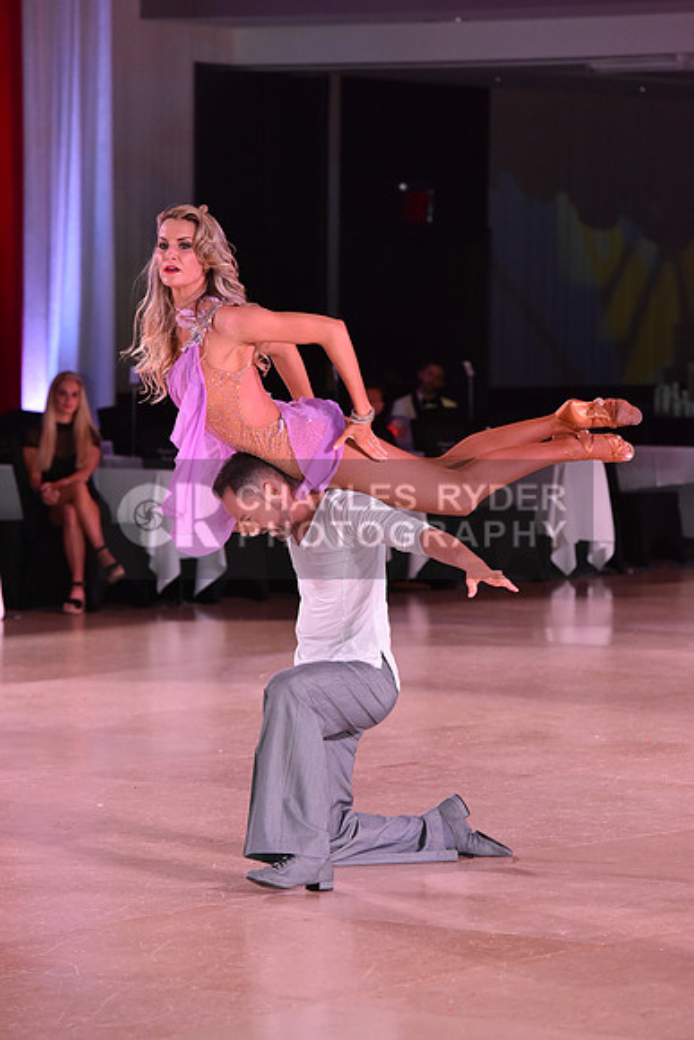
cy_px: 520
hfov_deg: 8.3
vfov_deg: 12.4
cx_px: 347
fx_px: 4768
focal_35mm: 165
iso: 2500
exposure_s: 1/320
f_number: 5.6
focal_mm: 165
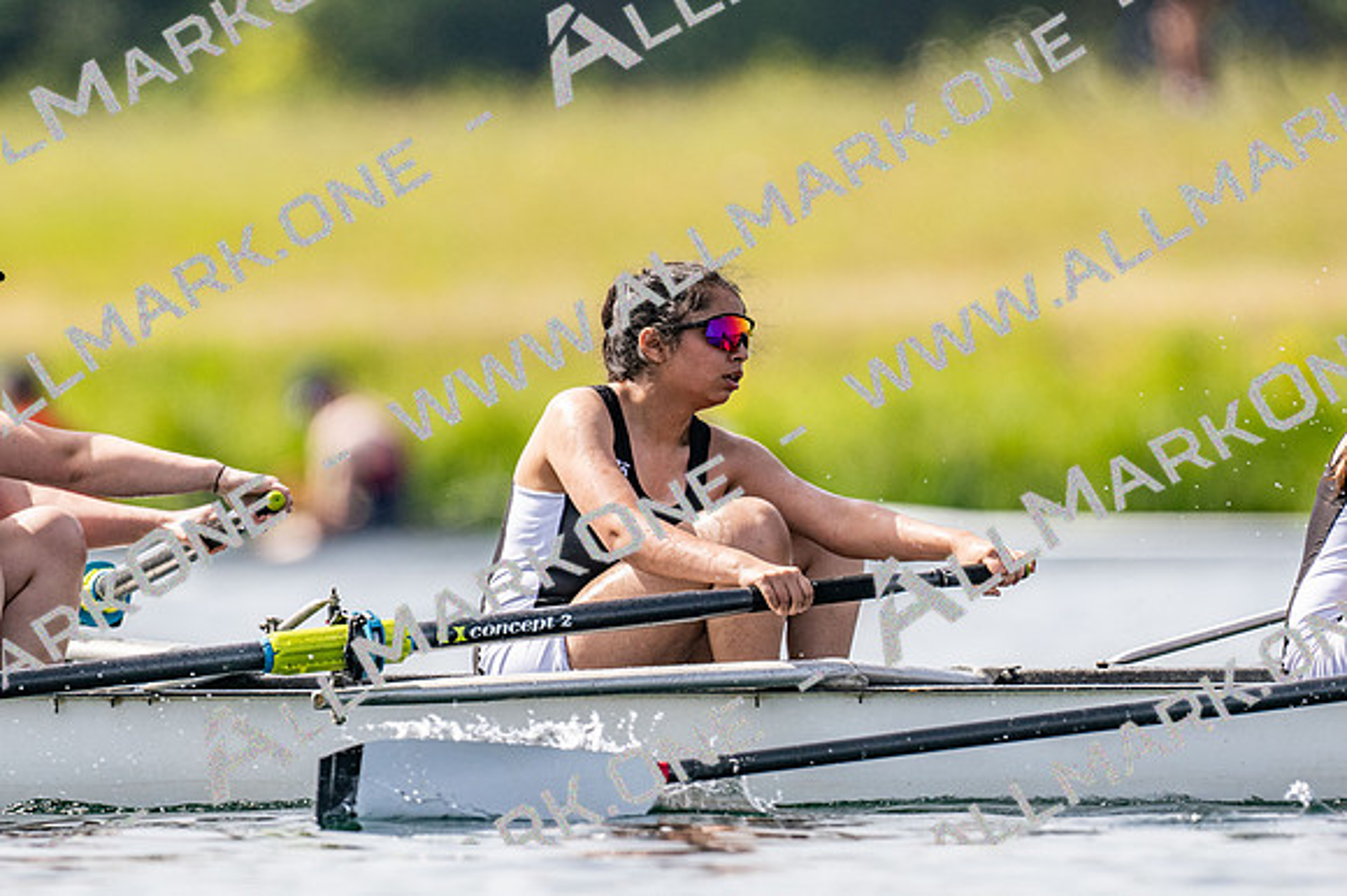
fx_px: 33655
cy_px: 448
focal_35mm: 900
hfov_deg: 2.3
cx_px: 674
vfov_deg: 1.5
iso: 320
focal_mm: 600
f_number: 5
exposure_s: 1/2500
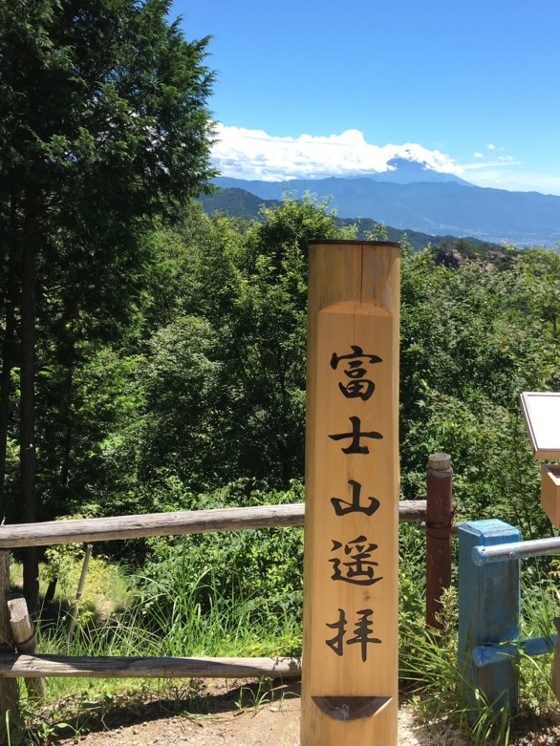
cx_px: 337
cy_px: 276
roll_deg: -1.8
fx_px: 819
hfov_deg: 37.6
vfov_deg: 48.5
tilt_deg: -7.4
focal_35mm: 38
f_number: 2.2
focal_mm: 4.15
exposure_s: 1/810
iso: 25
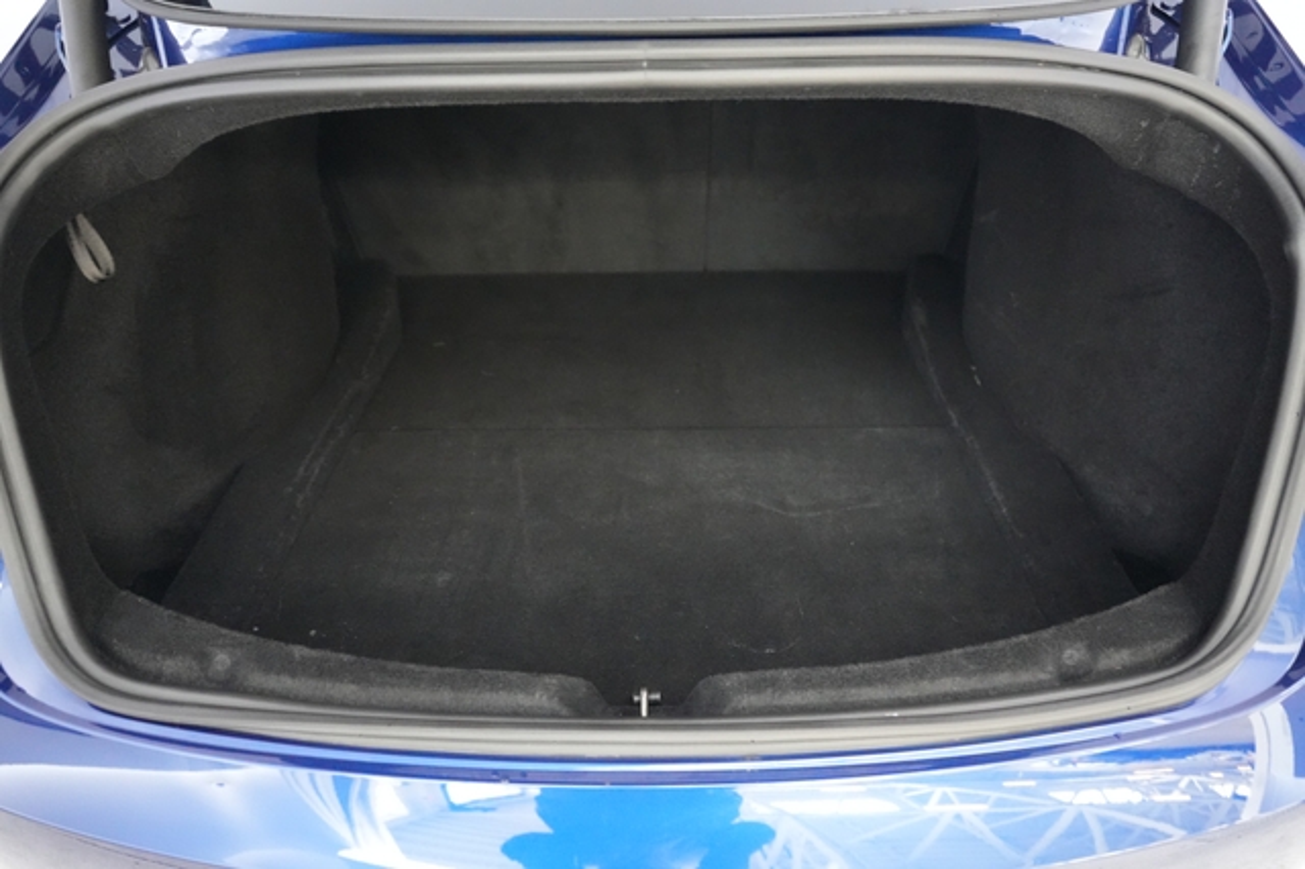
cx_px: 652
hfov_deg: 69.4
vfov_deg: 49.5
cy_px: 434
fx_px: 942
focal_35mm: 26
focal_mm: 26
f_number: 2.8
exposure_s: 1/125
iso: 12800
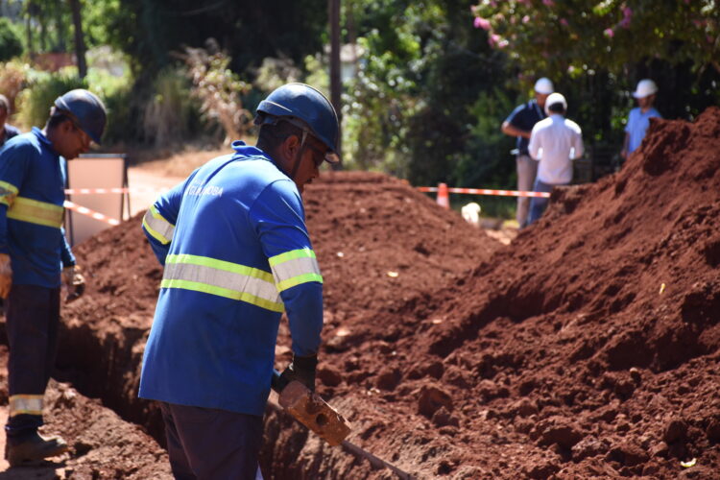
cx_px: 360
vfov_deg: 9.6
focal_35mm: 142
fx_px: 2850
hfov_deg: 14.4
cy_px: 240
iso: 360
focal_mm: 95
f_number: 5.6
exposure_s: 1/500
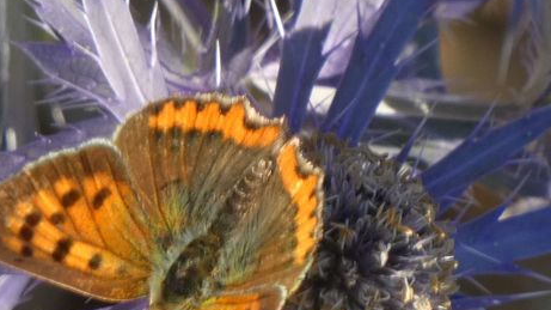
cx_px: 200
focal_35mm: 1108
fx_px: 16184
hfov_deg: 2.0
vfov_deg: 1.1
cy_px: 280
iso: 125
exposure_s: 1/100
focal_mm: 98.3
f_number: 5.6
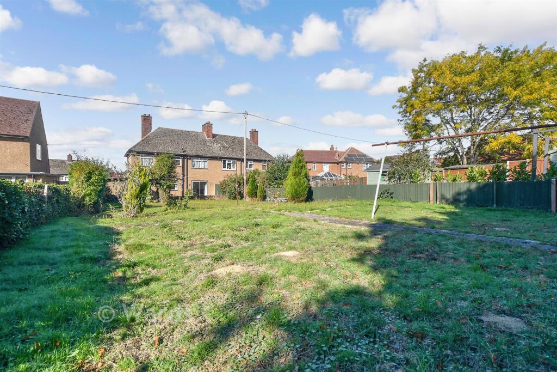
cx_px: 278
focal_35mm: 15
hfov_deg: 100.4
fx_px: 232
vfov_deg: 77.3
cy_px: 186
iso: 160
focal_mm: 10
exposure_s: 1/320
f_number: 8
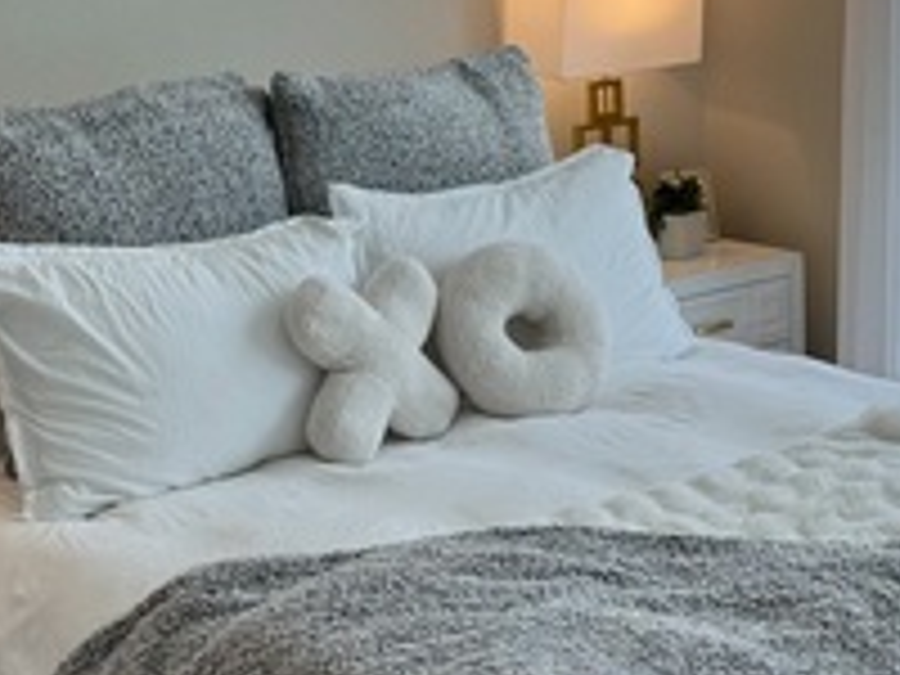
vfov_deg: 18.4
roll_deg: +2.8
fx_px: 2080
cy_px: 351
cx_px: 614
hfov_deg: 24.3
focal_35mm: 80
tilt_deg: -14.9
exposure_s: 1/140
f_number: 1.78
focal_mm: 6.76
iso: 64
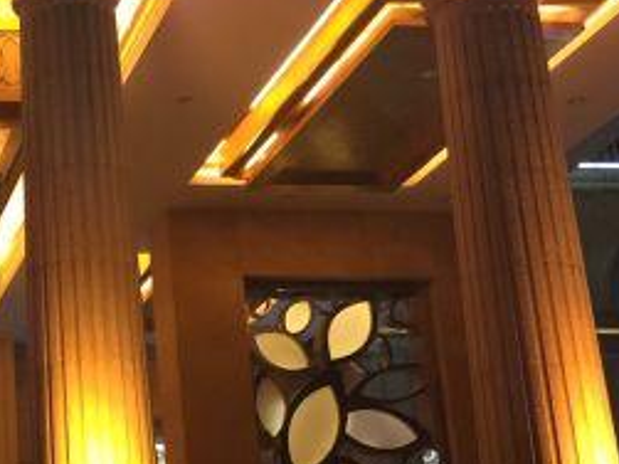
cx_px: -168
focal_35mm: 81
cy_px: 337
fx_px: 1448
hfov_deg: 21.9
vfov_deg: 18.1
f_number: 2.2
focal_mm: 4.15
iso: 64
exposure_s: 1/15
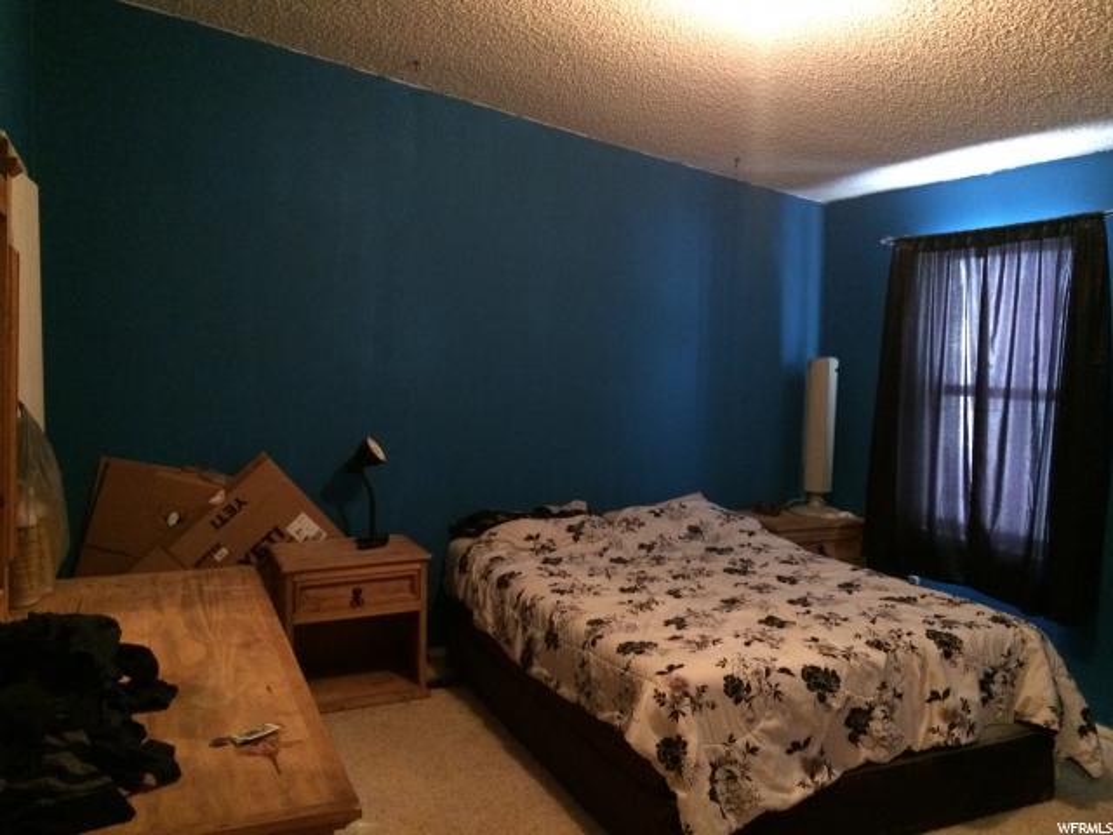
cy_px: 418
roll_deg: +0.2
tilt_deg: -4.7
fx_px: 932
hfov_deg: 61.7
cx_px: 556
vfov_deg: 48.2
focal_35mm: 29
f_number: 2.2
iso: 500
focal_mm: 4.15
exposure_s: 1/15
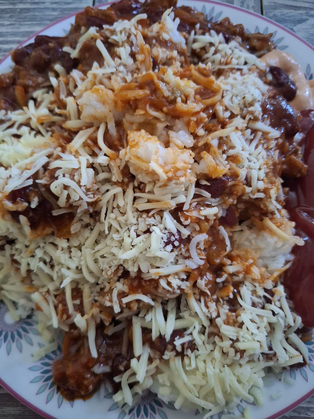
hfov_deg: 58.9
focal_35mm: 23
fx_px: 278
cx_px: 157
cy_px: 210
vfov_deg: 73.9
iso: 800
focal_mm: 5.54
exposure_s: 1/25
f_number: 1.8
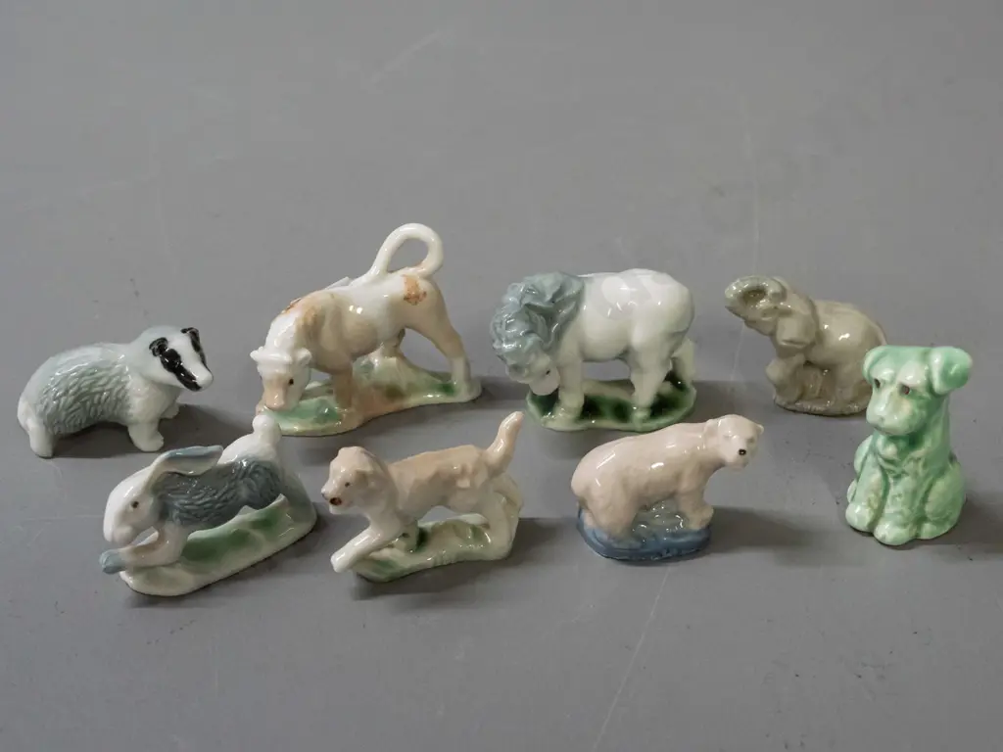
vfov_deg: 36.0
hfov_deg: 46.8
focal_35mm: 40
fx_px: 1159
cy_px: 376
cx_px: 502
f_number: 5.6
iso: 3200
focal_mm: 20
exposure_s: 1/125
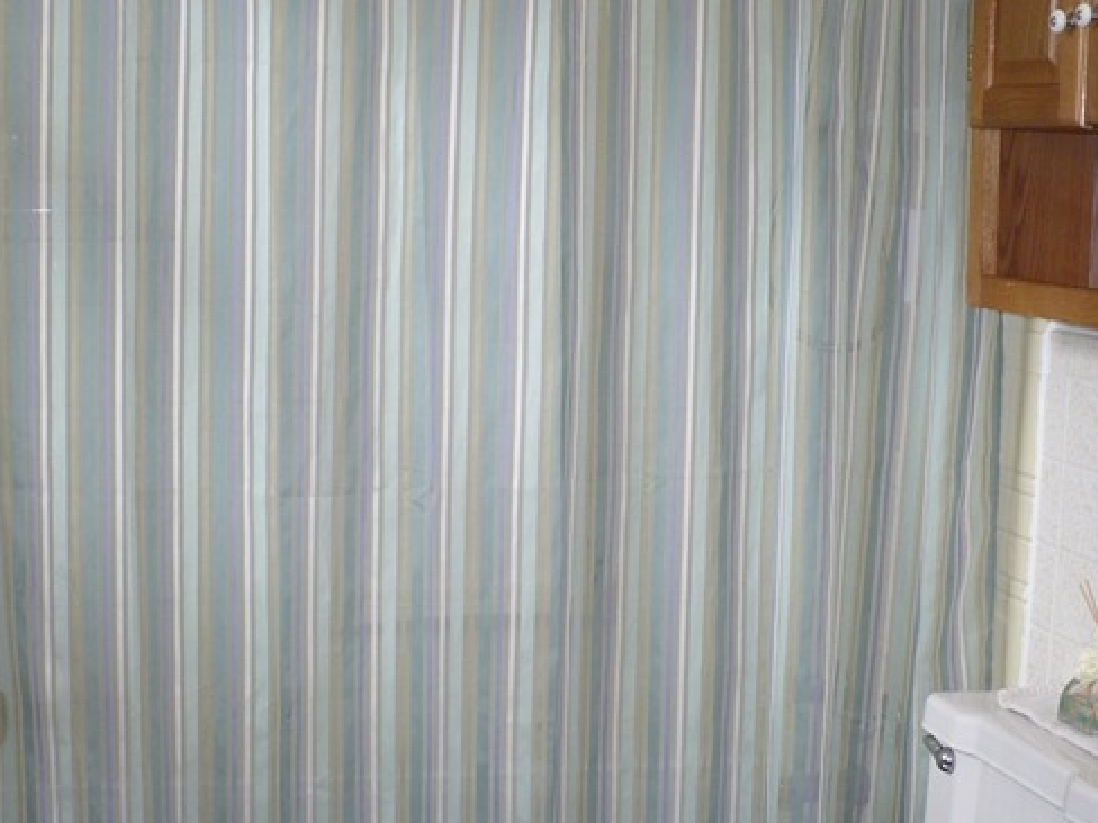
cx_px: 495
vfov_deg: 24.7
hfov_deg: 32.7
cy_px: 515
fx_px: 1871
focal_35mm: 59
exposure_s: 1/30
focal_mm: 6.1
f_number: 2.8
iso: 125
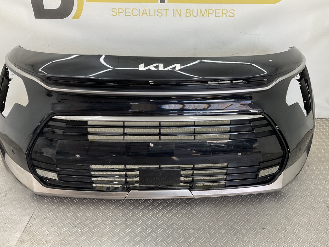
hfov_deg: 61.7
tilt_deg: -28.7
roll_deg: -2.4
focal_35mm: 29
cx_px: 164
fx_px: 276
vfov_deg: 48.2
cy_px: 124
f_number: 1.8
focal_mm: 3
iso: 25
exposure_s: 1/100
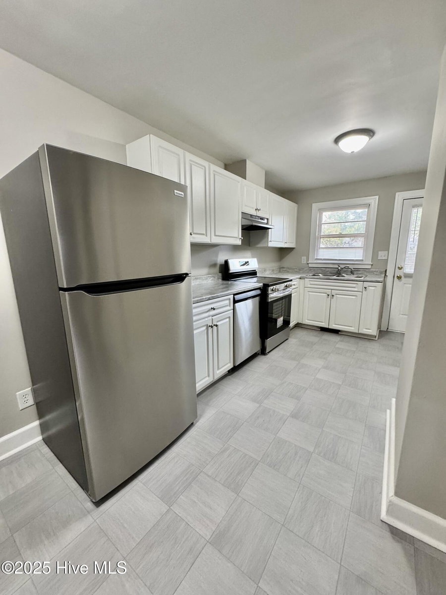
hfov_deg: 85.7
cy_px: 298
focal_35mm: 14
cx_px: 223
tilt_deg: -10.9
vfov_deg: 102.1
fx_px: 241
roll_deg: +1.0
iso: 250
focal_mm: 2.22
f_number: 2.2
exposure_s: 1/60
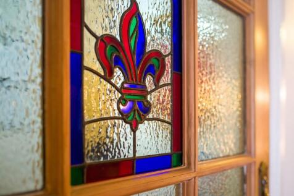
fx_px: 286
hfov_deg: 54.5
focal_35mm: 35
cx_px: 147
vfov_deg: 37.8
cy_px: 98
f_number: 2
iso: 800
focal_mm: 23
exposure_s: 1/100
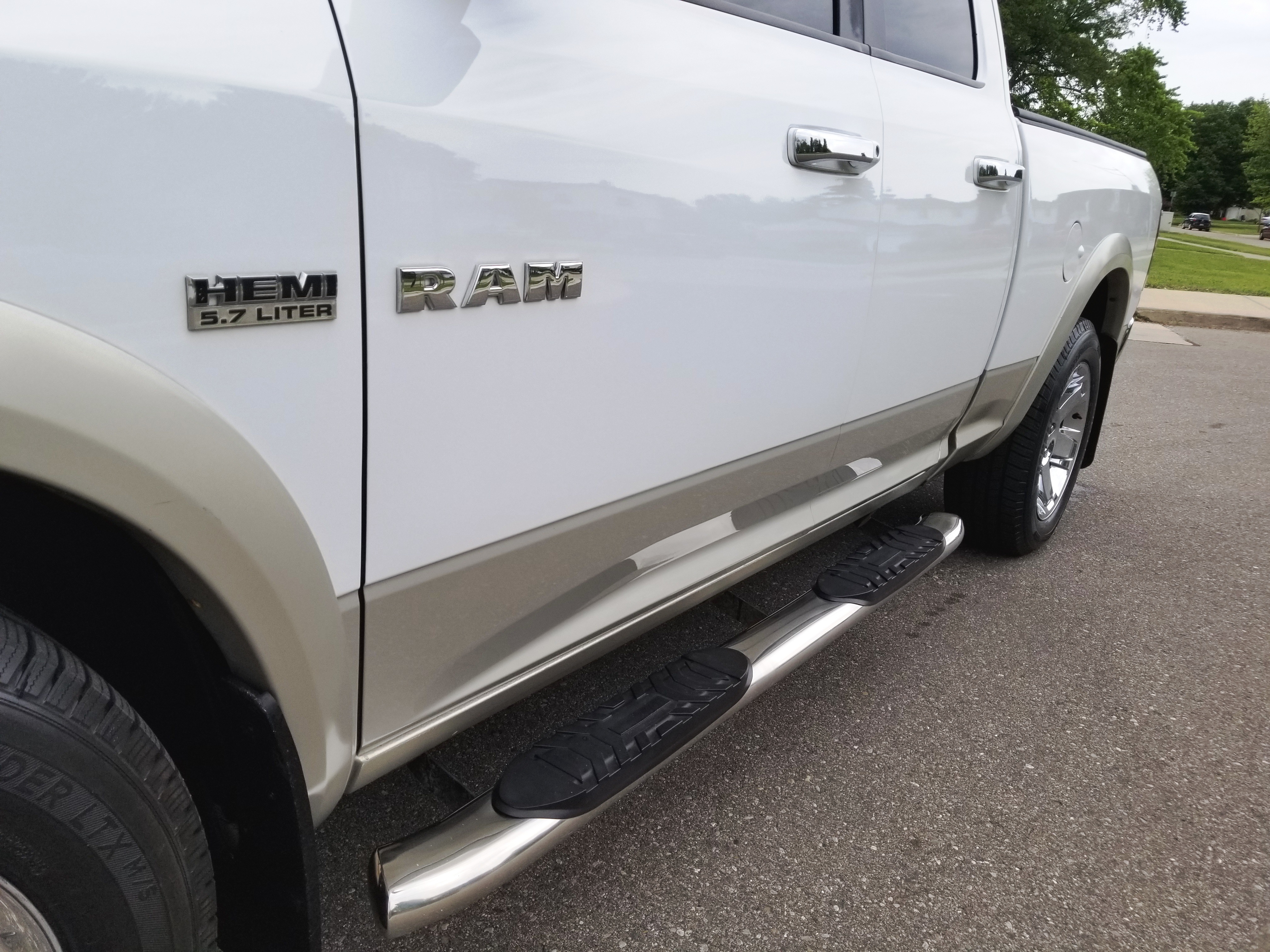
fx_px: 954
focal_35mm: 26
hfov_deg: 67.3
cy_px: 476
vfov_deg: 53.1
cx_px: 635
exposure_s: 1/1212
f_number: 1.7
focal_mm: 4.25
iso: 50
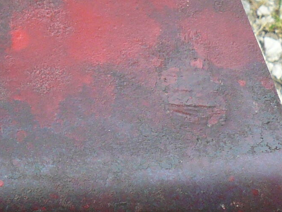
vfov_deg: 8.9
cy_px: -31
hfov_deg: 11.1
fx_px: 1353
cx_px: -228
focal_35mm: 166
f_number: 3.6
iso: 100
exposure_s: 1/100
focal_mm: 6
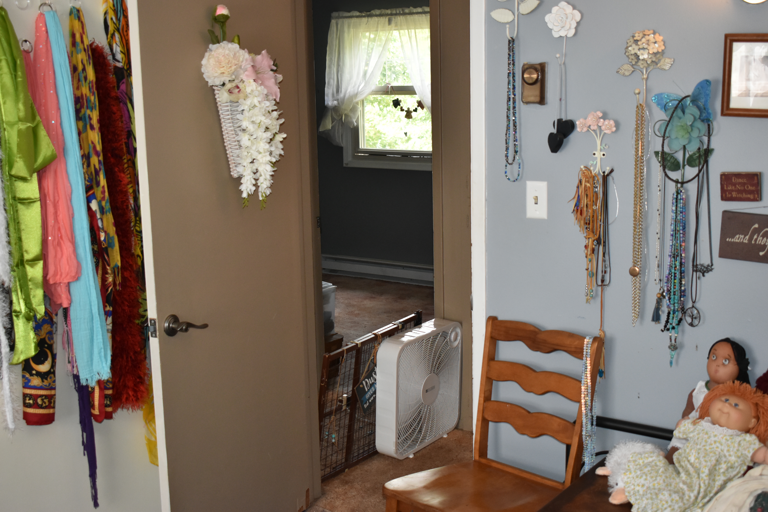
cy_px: 256
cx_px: 384
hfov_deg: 43.6
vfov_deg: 29.9
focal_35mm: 45
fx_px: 960
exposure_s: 1/200
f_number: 4.2
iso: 1100
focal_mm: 30
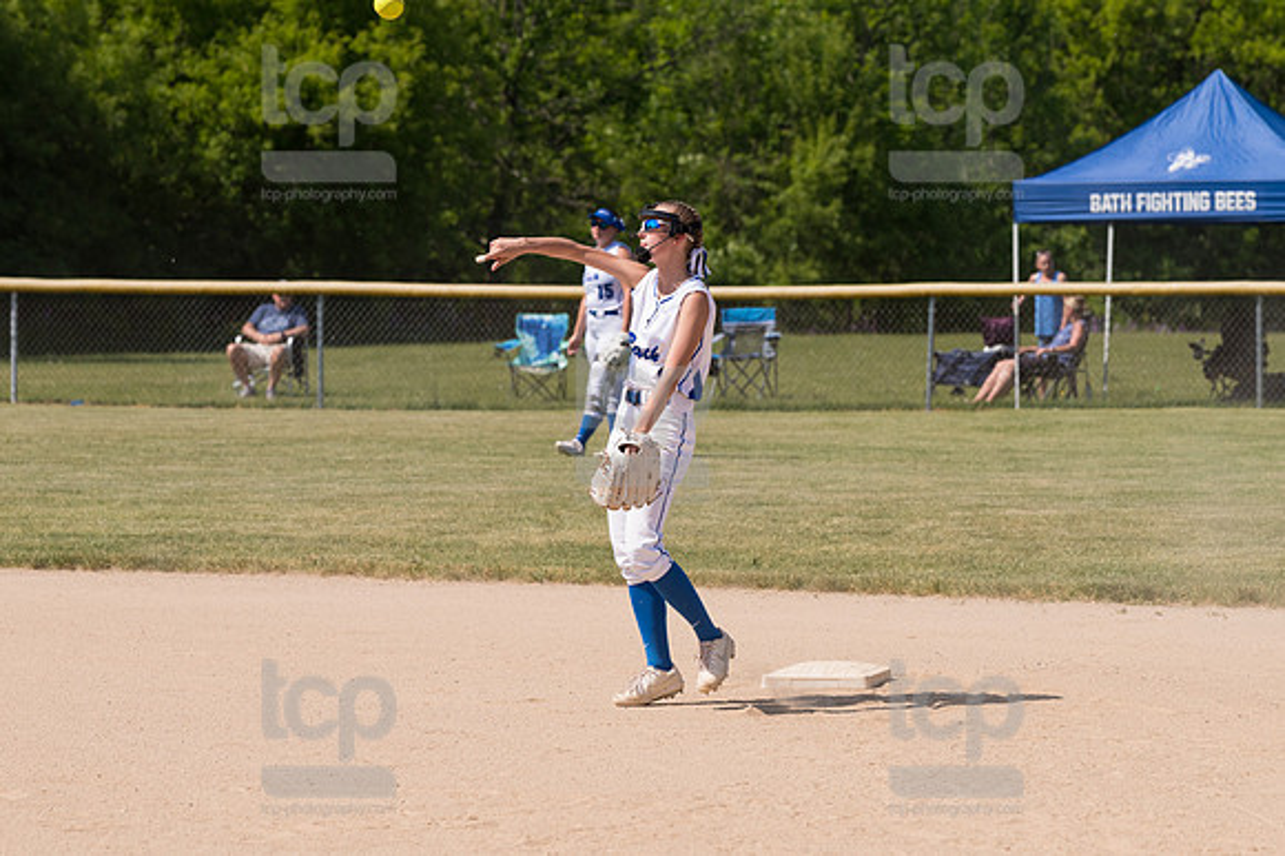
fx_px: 7206
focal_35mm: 202
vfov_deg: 6.8
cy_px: 428
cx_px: 642
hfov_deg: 10.2
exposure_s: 1/1600
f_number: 5.6
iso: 250
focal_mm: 135
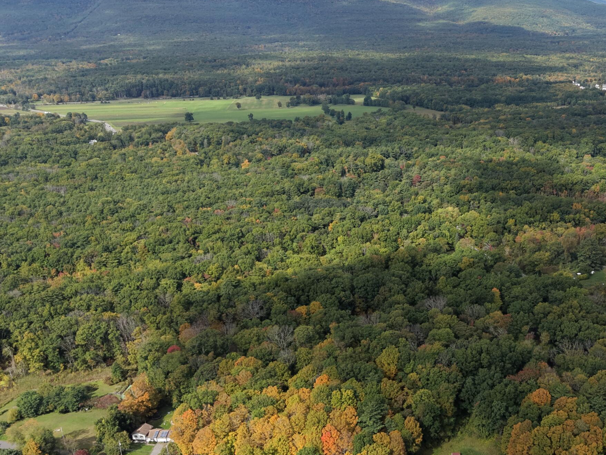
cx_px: 435
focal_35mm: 41
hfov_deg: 44.6
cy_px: 275
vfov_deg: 35.0
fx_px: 718
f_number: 1.8
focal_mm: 8.67
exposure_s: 1/5000
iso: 290
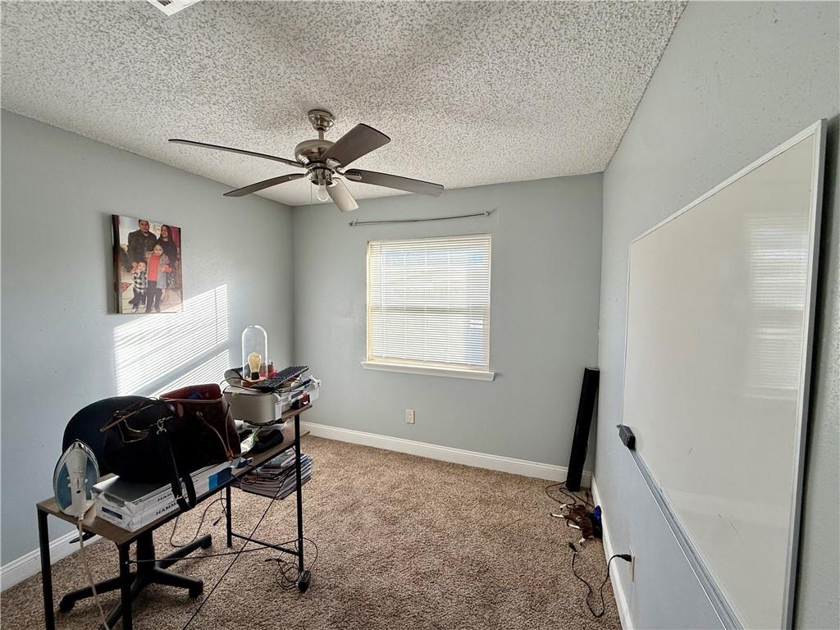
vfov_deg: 85.7
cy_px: 315
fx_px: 340
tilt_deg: -3.0
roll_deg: +0.0
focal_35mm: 14
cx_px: 420
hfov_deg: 102.1
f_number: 2.2
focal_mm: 2.22
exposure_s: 1/178
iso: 64
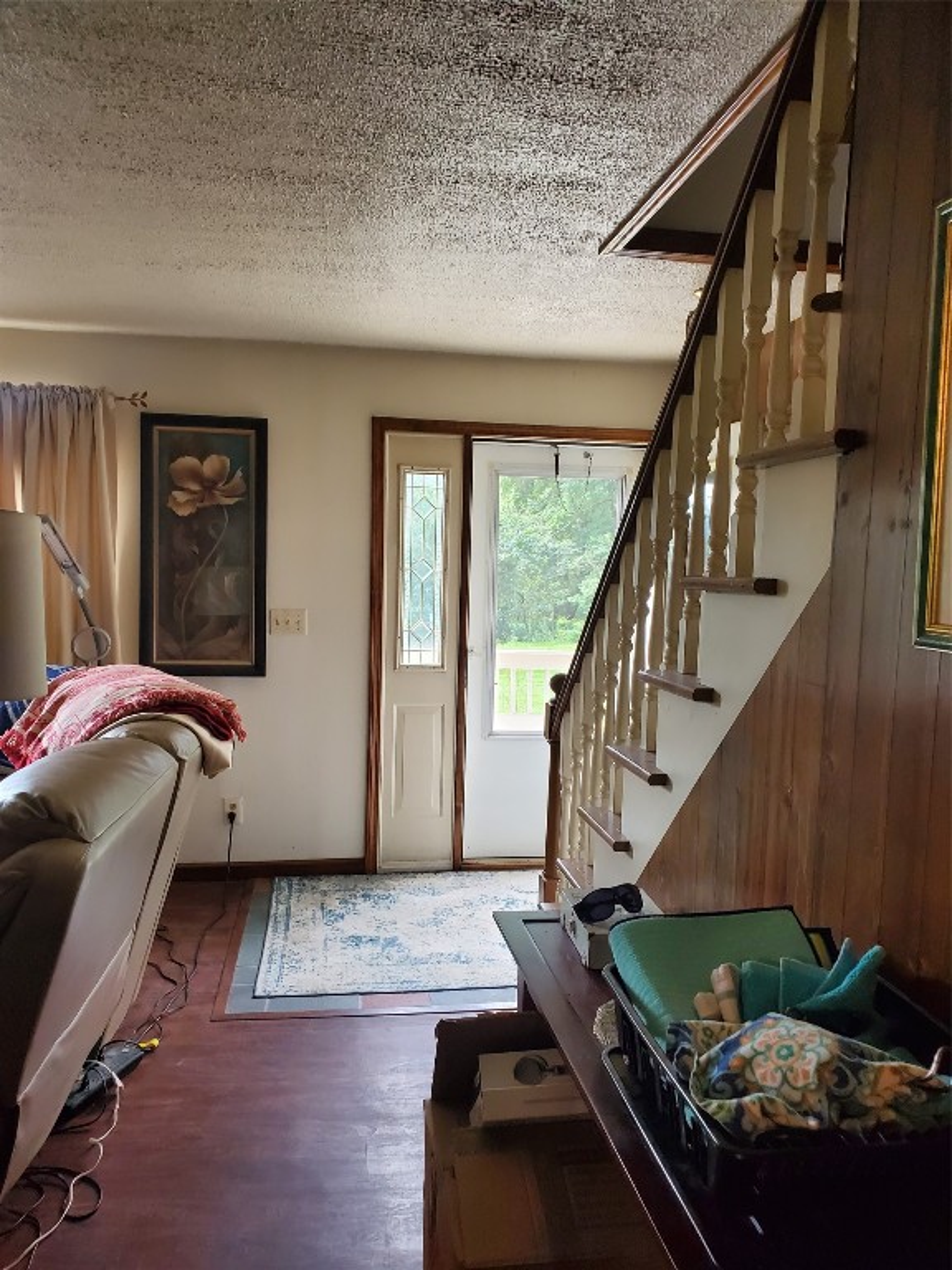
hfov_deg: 53.1
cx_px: 476
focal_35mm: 26
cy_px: 635
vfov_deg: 67.3
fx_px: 953
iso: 250
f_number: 2.4
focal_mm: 4.3
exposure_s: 1/120
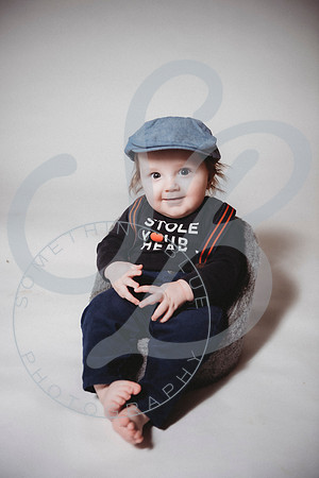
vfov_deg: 43.6
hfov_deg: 29.9
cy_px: 239
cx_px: 160
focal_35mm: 45
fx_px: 598
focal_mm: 45
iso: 100
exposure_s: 1/160
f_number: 2.8
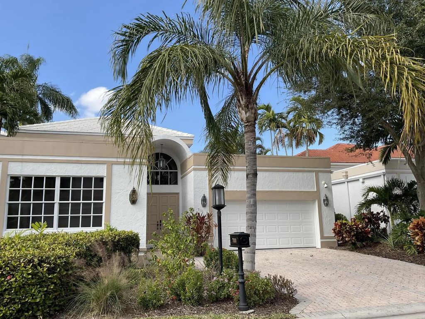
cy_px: 160
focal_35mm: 29
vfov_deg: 48.2
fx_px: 356
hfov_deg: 61.7
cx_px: 212
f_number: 1.8
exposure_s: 1/962
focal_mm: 3
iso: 16
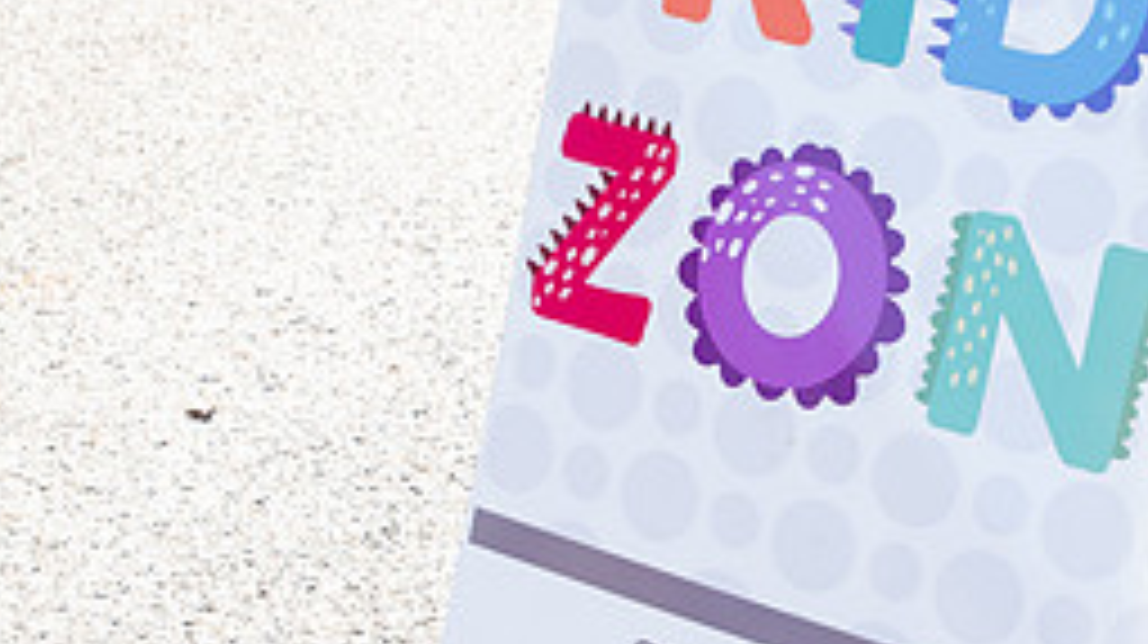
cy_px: 498
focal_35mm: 98
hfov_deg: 21.7
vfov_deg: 12.3
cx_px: 812
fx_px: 2981
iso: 500
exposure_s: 1/250
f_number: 6.3
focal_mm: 32
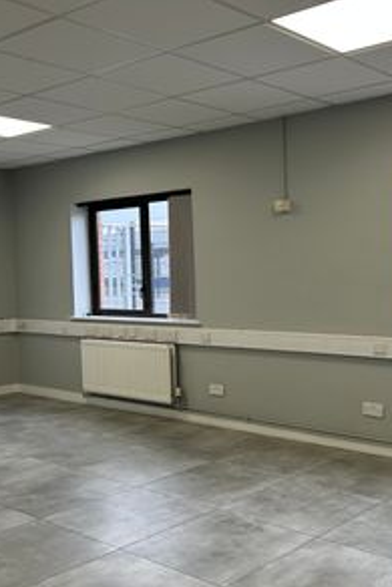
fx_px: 604
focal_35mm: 37
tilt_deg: -1.2
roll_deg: -0.4
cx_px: 263
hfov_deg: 35.6
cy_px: 298
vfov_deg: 51.9
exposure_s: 1/100
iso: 40
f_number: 1.5
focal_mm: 5.7
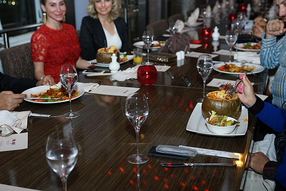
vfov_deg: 29.9
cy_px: 96
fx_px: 358
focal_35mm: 45
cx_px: 143
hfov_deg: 43.6
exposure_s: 1/80
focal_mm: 30
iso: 400
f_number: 2.8
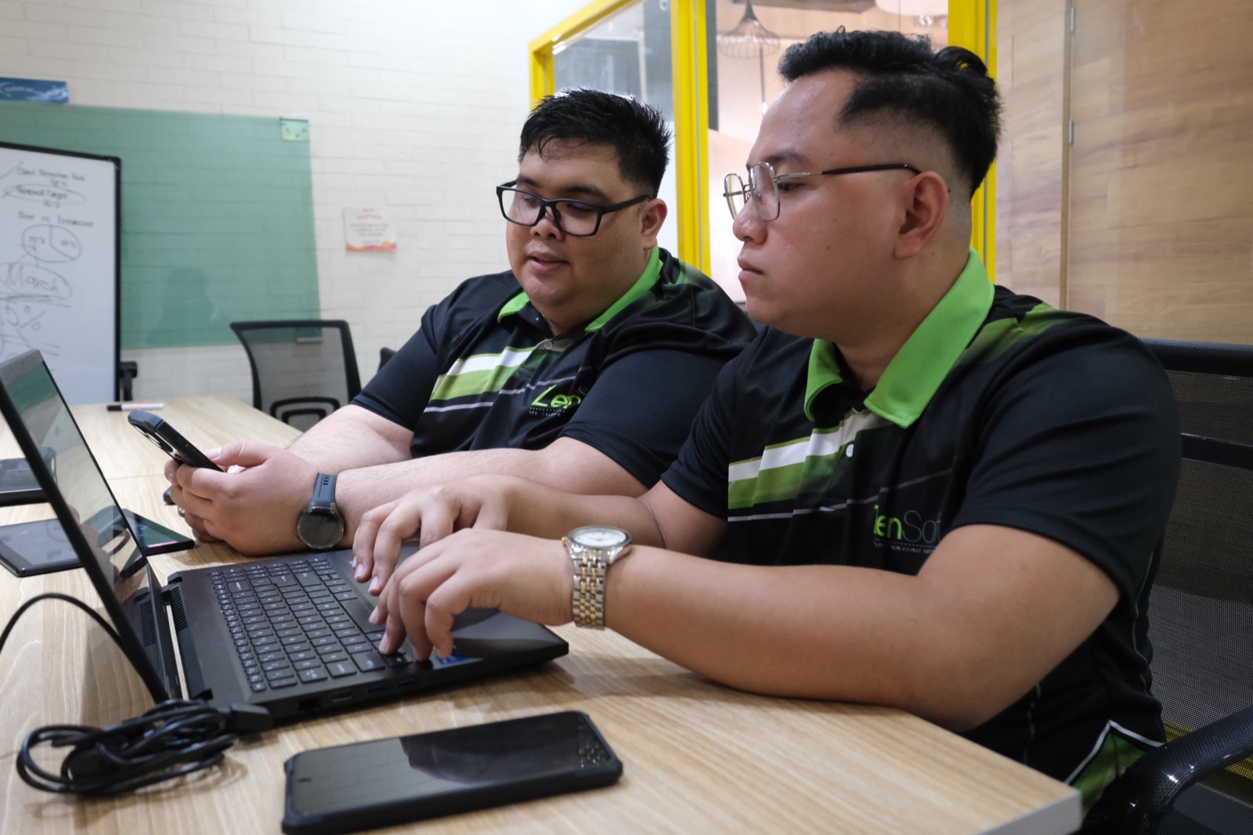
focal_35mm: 29
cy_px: 418
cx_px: 626
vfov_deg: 44.9
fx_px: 1009
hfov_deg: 63.7
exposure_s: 1/125
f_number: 4
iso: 4000
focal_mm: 19.1
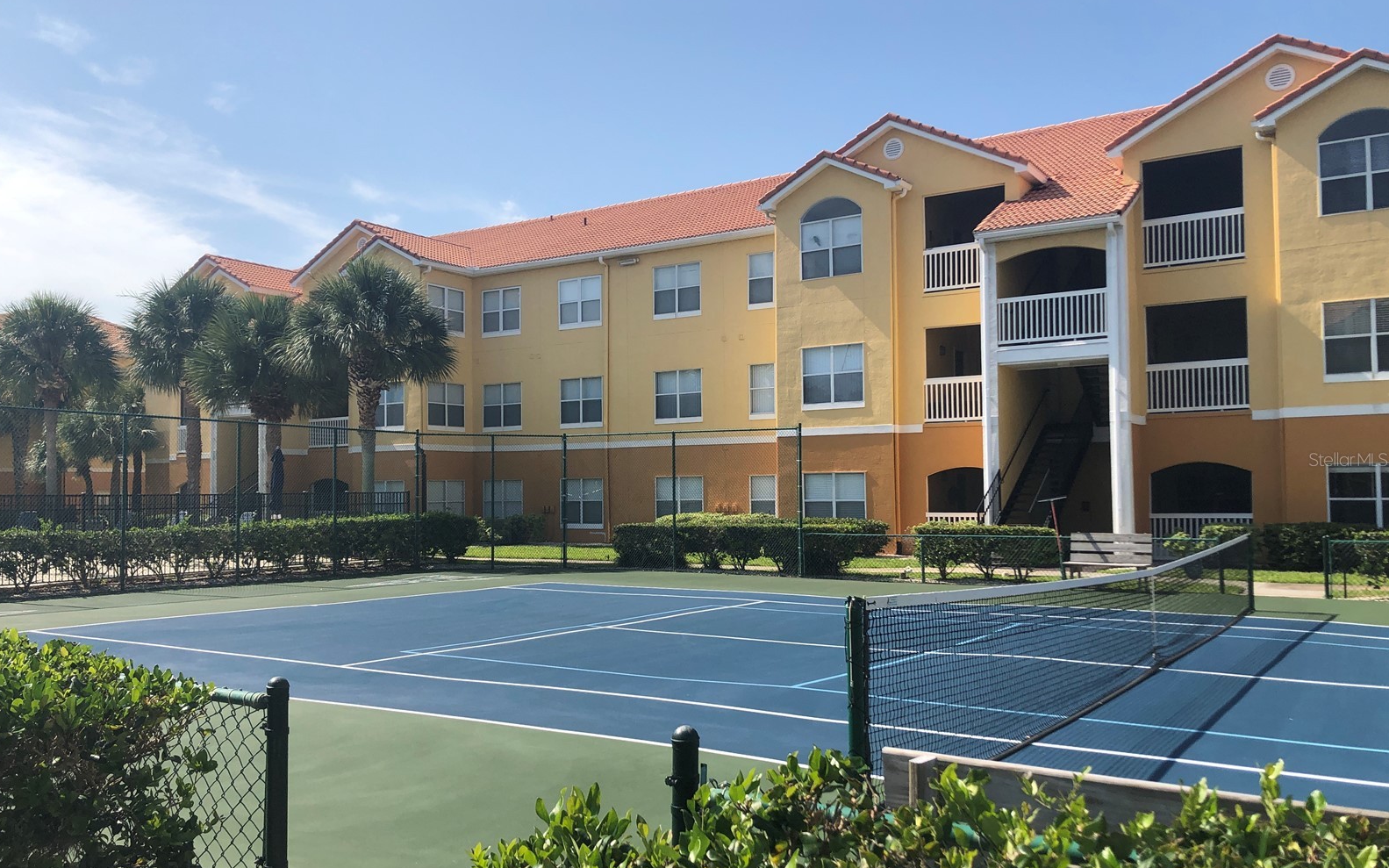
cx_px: 690
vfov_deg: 41.8
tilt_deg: +0.3
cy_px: 459
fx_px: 1136
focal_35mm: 30
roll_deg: +0.9
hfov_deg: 62.9
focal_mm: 3.99
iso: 20
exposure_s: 1/2000
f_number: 1.8
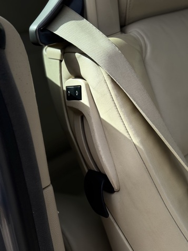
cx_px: 94
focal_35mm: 48
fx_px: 348
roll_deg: +4.3
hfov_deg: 30.3
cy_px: 126
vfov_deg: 39.7
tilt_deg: -23.4
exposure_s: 1/4049
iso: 64
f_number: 1.78
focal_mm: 6.76
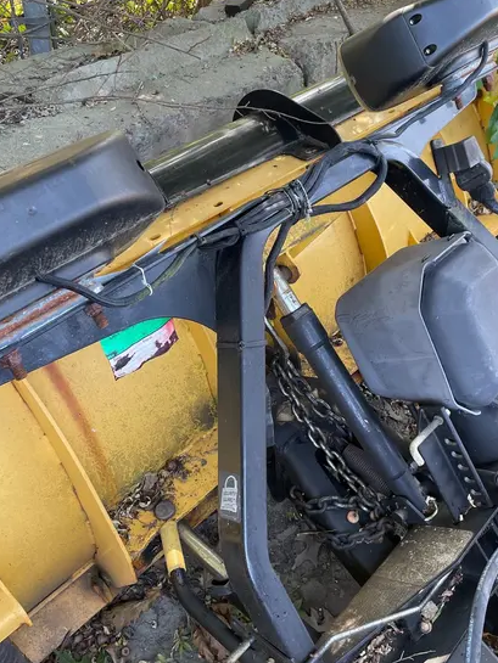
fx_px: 671
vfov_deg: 52.6
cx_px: 300
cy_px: 323
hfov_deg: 40.5
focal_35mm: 35
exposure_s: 1/121
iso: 100
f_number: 1.6
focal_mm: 4.2
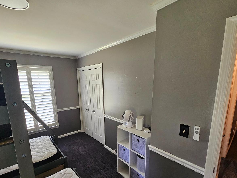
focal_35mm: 16
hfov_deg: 94.4
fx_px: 110
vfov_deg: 77.3
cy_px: 106
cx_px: 113
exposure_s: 1/77.4
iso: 250
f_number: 2.2
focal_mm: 2.2
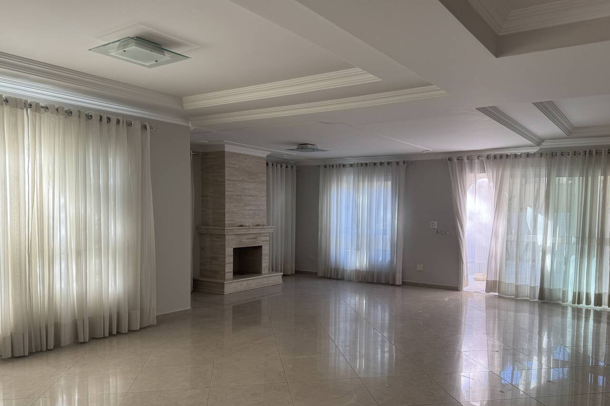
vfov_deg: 46.2
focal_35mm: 28
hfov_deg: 65.3
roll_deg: +0.1
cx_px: 335
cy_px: 235
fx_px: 474
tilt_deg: -2.9
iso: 80
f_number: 1.78
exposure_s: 1/150
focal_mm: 6.76
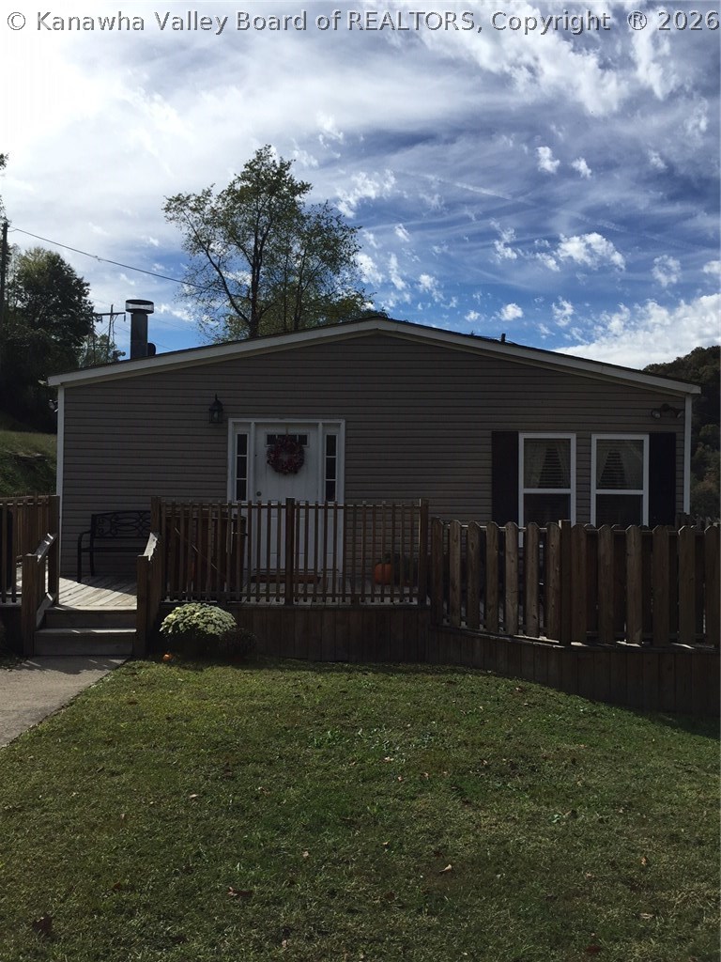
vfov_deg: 61.7
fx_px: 805
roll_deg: +0.6
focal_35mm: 29
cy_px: 481
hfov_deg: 48.2
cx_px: 360
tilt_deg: +0.1
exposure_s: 1/2825
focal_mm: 4.15
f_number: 2.2
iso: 32
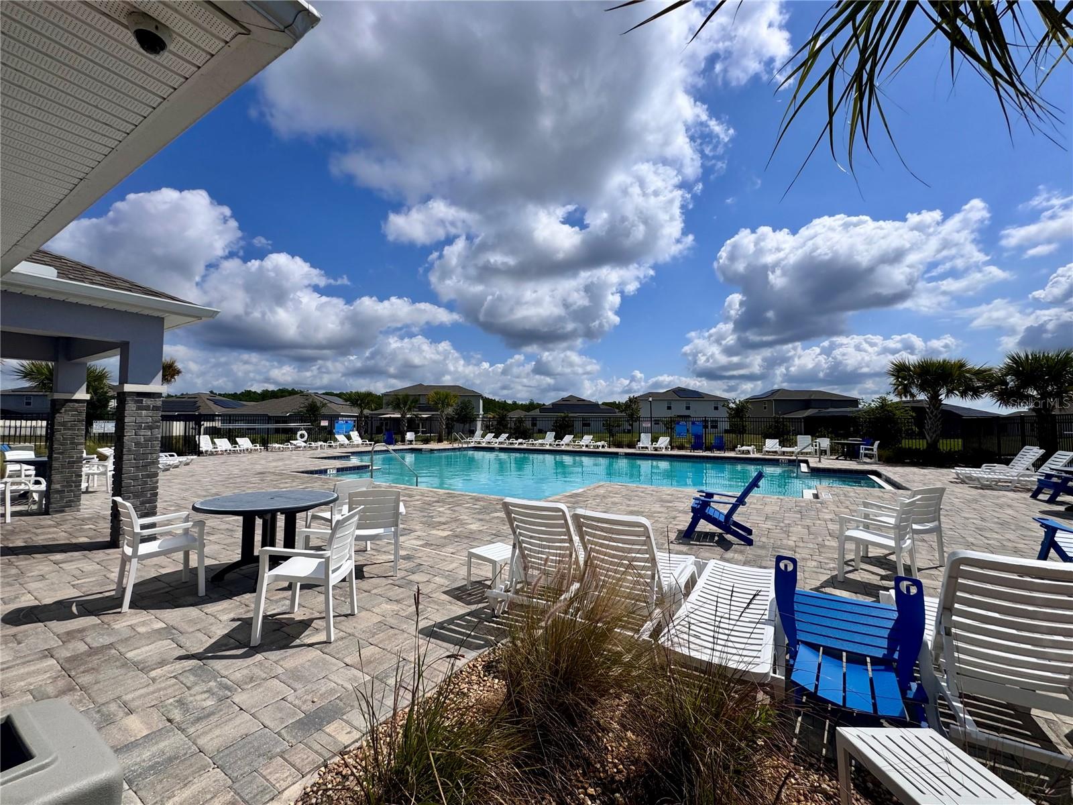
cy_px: 402
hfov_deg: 102.1
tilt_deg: +3.1
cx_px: 536
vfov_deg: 85.7
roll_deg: -0.1
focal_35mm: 14
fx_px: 434
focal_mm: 2.22
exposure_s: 1/3906
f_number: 2.2
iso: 32
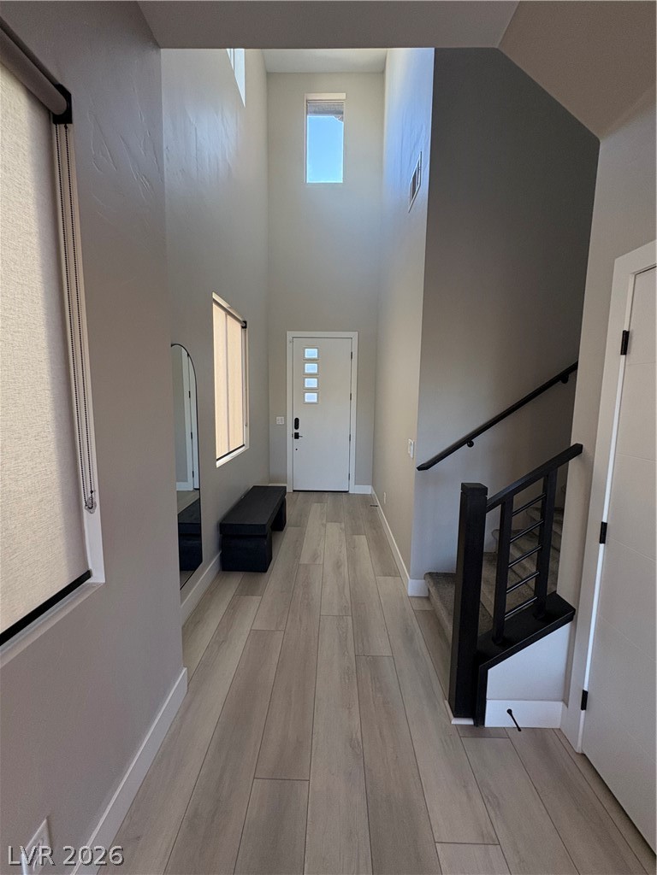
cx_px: 328
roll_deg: -0.5
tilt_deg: -6.5
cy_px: 438
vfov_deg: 102.1
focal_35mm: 14
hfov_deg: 85.7
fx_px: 354
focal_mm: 2.22
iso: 320
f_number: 2.2
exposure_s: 1/120
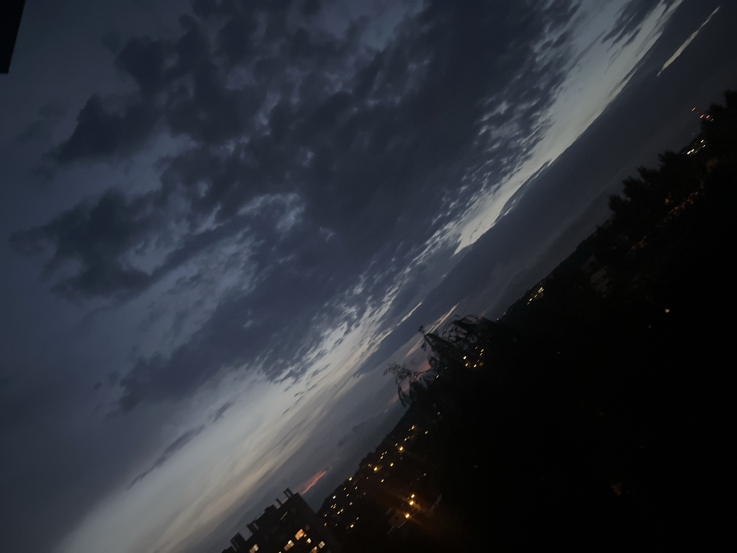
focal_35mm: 26
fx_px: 554
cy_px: 276
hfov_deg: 67.3
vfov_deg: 53.1
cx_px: 368
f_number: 1.6
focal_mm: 5.1
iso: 1250
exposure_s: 1/17
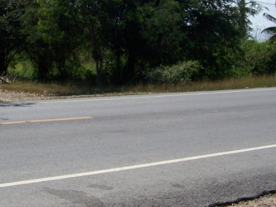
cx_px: 99
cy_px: 65
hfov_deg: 26.6
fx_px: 582
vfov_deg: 20.1
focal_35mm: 73
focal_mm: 5.6
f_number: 5.1
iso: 80
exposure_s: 1/800
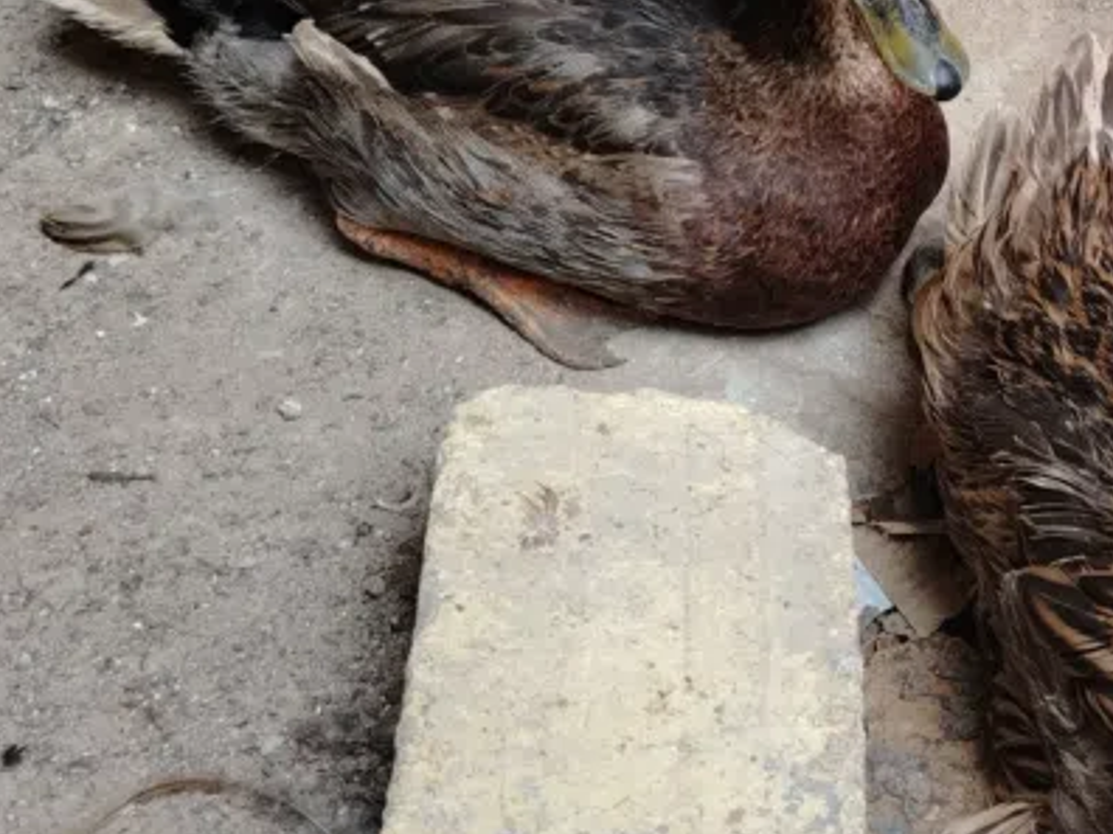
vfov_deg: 23.4
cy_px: 222
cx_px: 1164
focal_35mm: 62
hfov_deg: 28.8
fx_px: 1993
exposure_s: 1/100
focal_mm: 5.25
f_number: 1.75
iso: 353
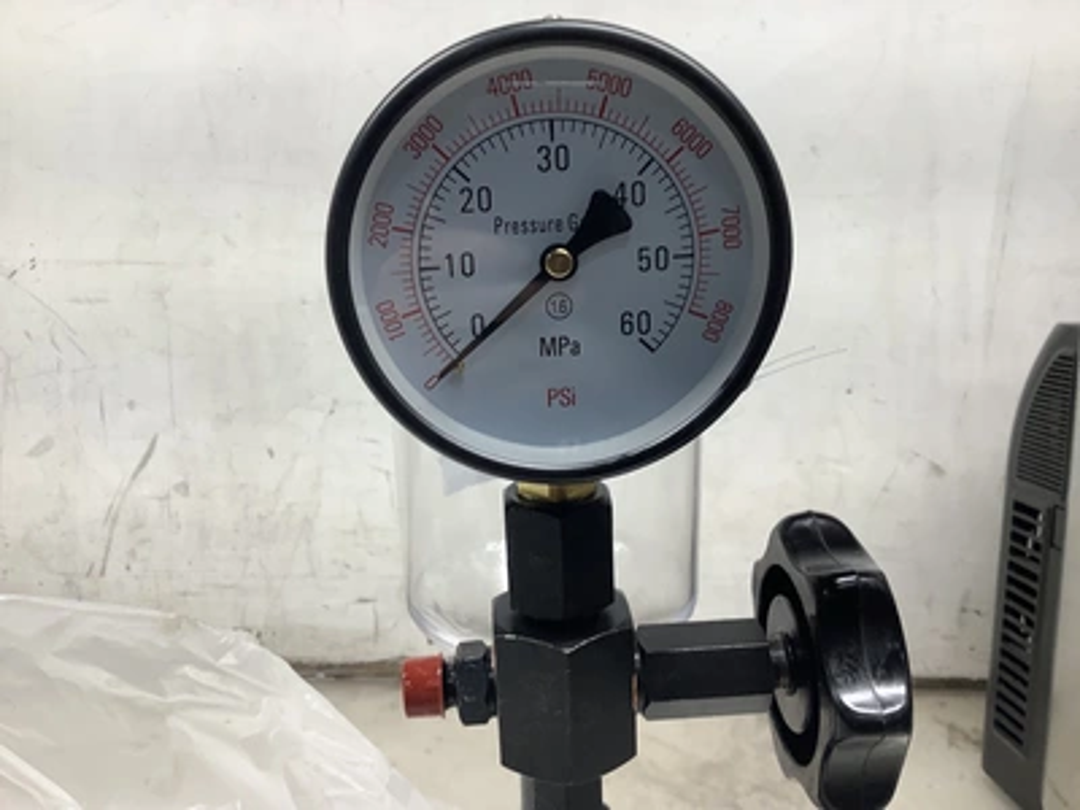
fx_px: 967
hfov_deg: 58.4
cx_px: 540
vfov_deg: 45.4
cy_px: 405
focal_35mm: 31
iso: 64
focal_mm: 3.3
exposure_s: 1/100
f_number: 2.4
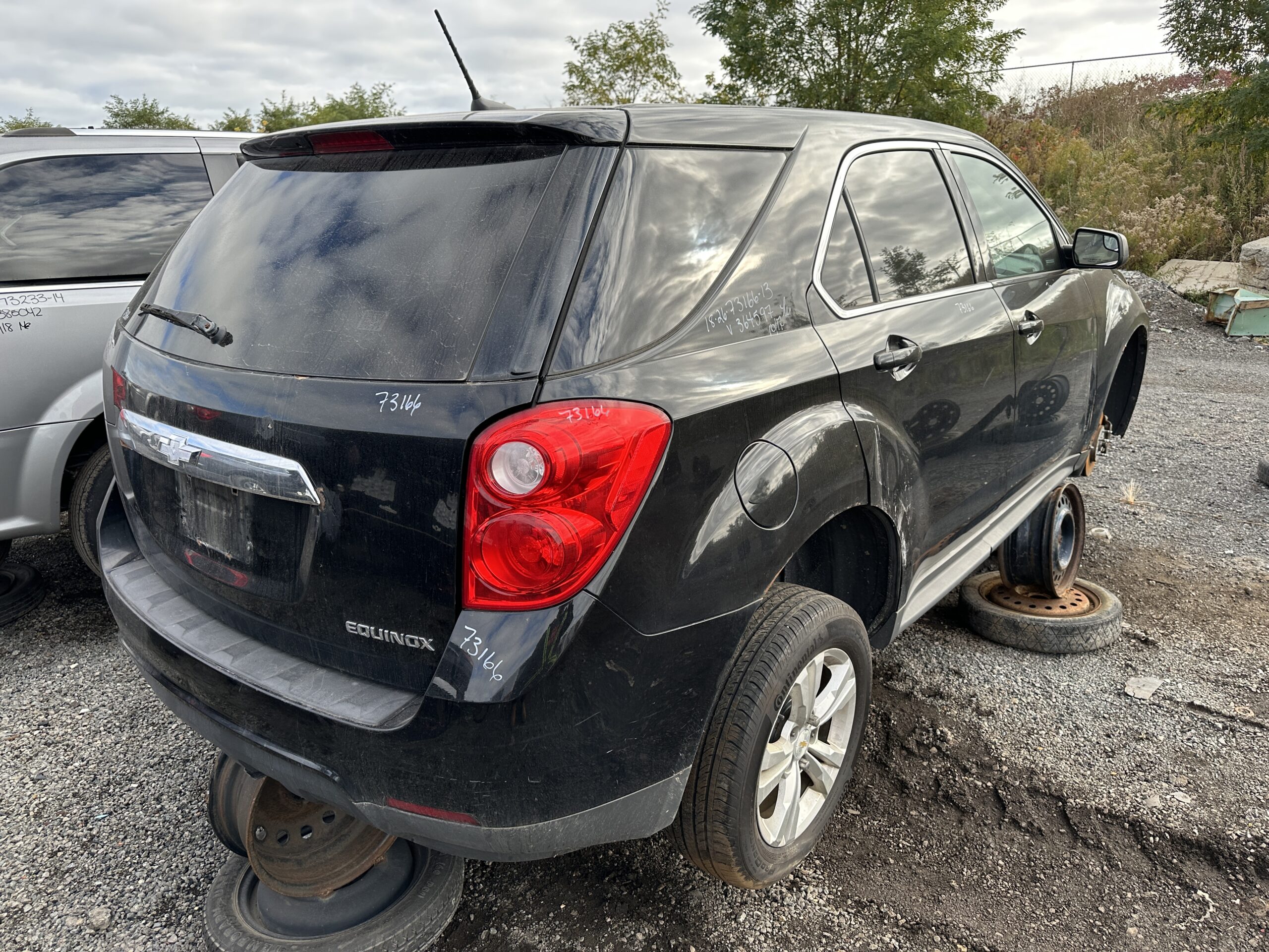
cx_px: 634
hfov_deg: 71.6
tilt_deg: -16.4
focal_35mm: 24
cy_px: 476
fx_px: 880
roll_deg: +0.6
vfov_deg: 56.8
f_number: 1.78
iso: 80
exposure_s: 1/864
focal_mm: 6.86
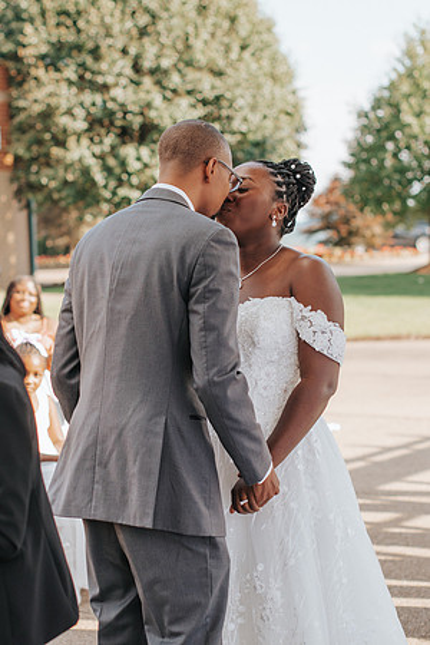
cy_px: 285
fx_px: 1510
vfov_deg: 24.1
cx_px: 181
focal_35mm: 84
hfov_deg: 16.2
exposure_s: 1/1250
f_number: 2.5
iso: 200
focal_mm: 50
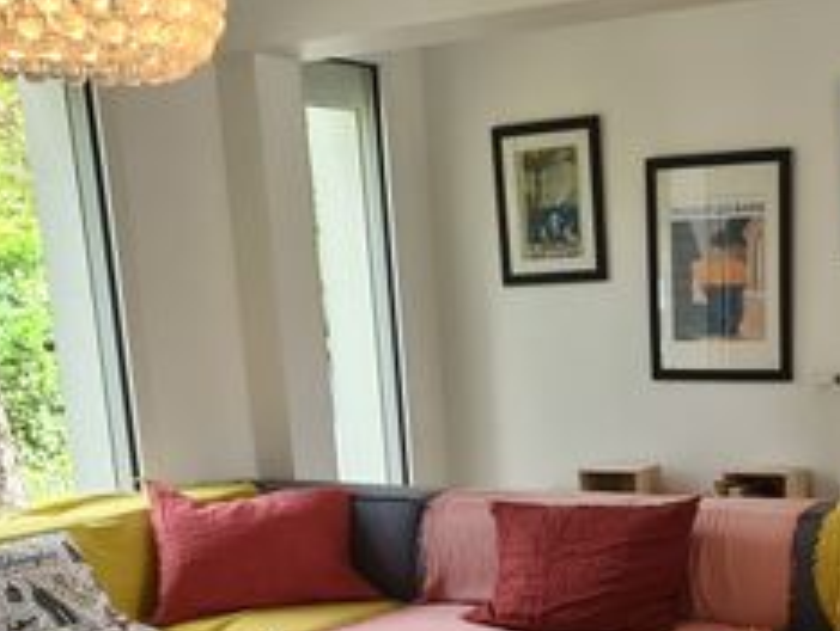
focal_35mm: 64
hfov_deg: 29.9
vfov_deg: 22.1
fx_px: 1555
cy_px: 627
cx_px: 585
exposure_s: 1/100
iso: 50
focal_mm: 7
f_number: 1.8
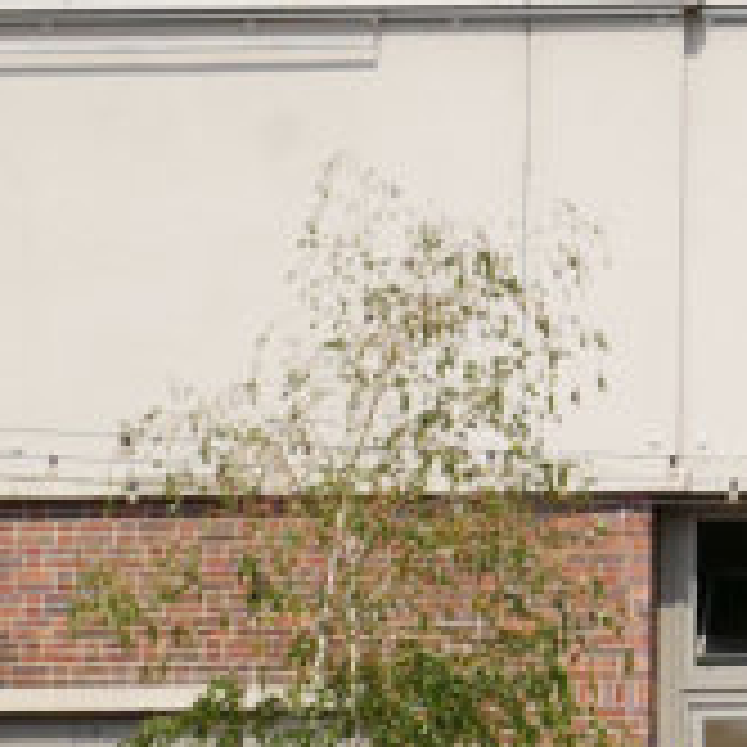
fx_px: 6641
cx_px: 1570
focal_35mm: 272
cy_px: -344
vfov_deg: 6.4
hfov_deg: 6.2
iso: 200
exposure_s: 1/500
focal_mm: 25
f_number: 6.3
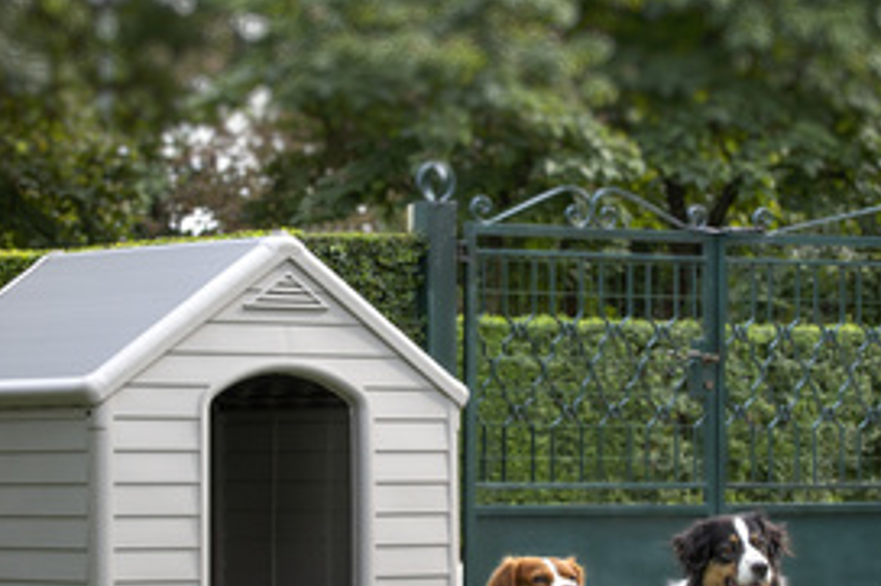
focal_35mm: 151
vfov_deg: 9.1
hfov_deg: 13.6
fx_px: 3693
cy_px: 372
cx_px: 492
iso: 200
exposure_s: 1/250
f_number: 5.6
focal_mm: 82
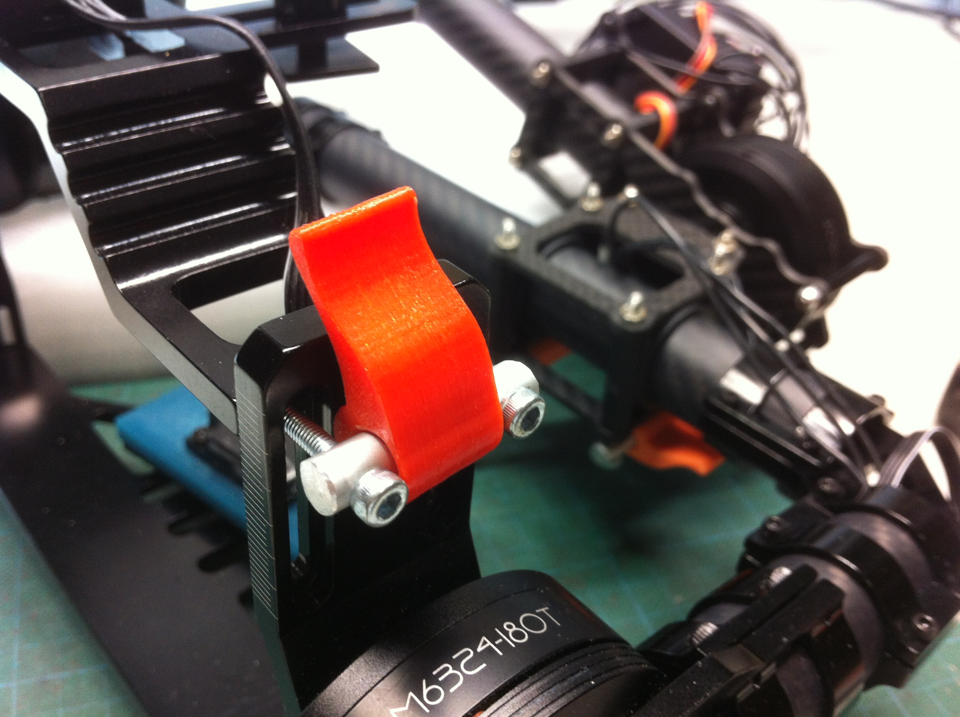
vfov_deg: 40.6
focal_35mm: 35
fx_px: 969
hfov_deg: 52.7
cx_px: 480
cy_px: 358
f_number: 2.8
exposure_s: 1/15
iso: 125
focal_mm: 3.85
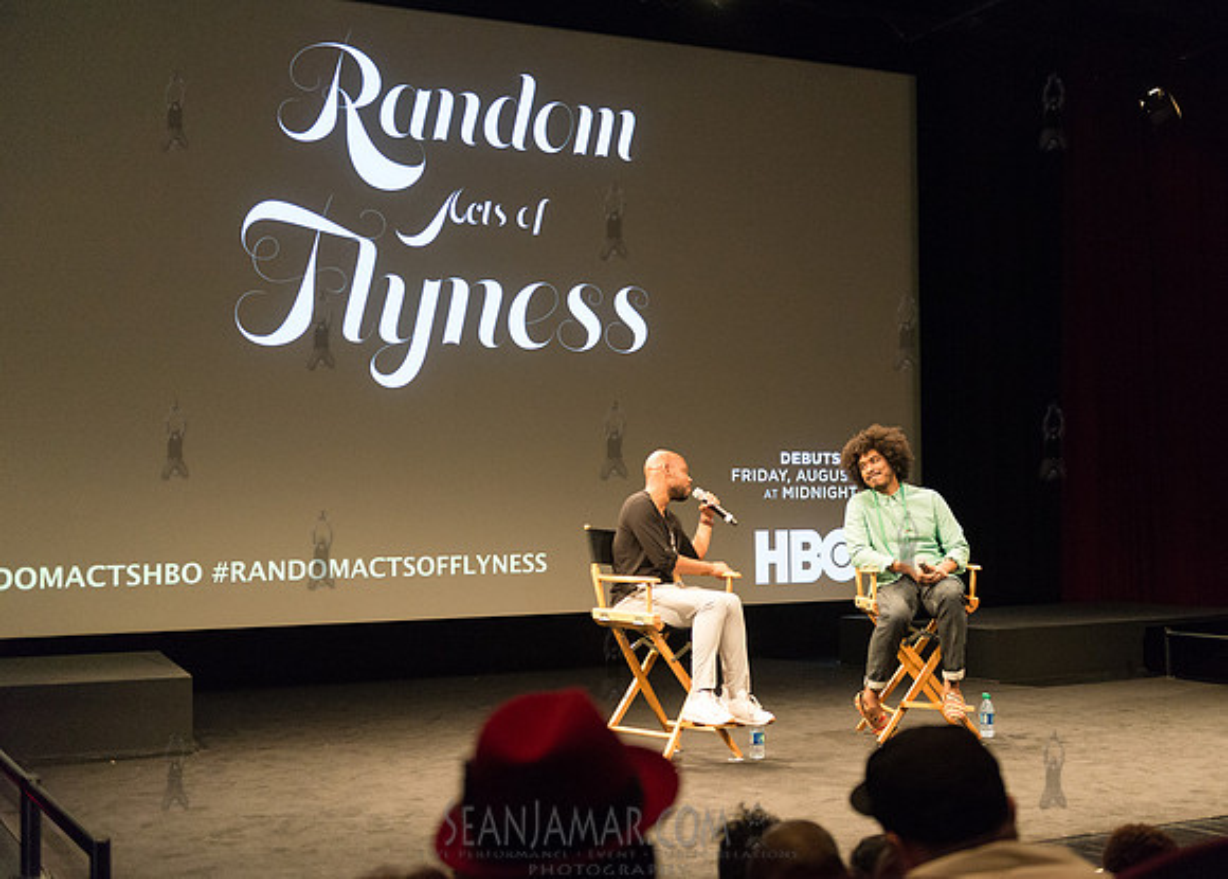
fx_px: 1721
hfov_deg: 39.2
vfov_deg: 28.6
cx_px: 704
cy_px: 457
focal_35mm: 49
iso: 4000
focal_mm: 44
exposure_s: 1/200
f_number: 2.8
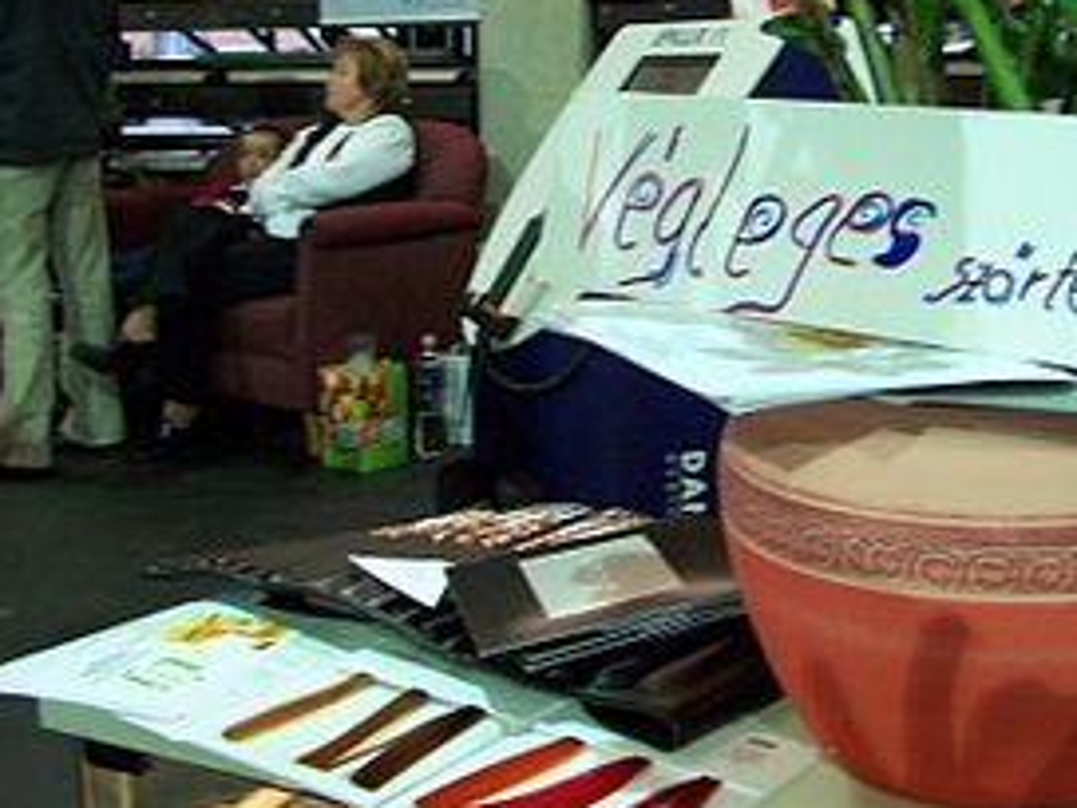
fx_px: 1556
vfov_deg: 28.8
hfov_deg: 37.7
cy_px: 238
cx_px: 729
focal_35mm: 50
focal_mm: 5.6
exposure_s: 1/20
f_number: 2.7
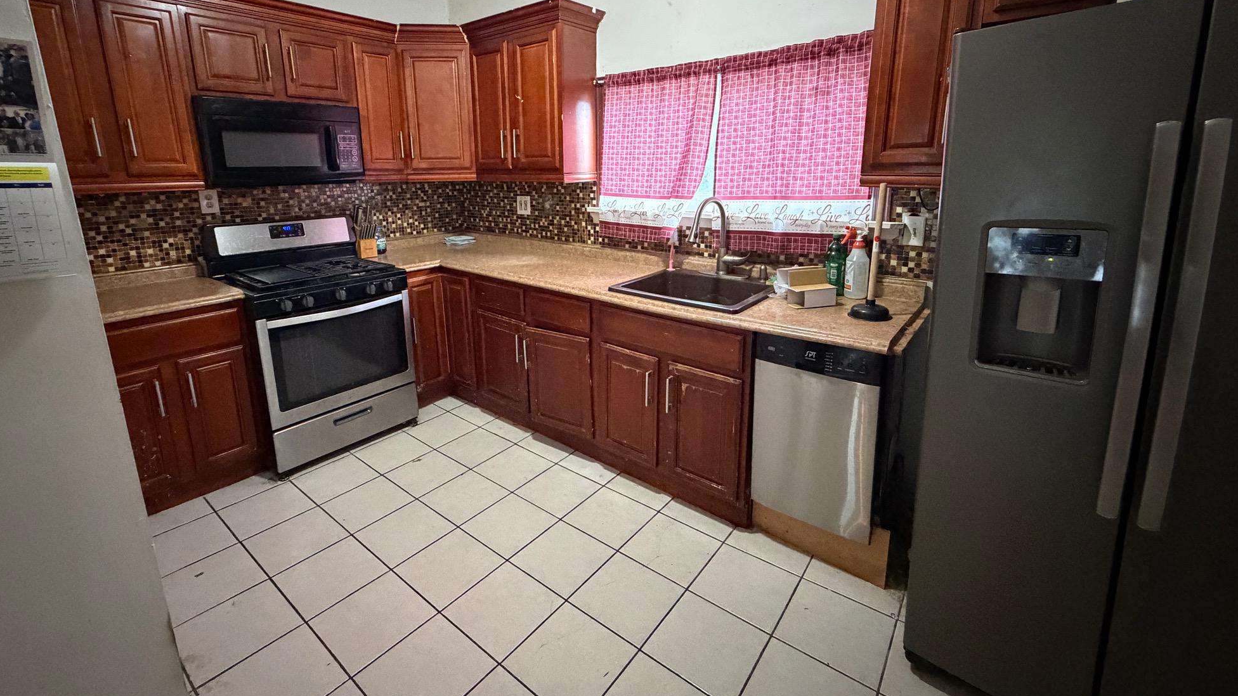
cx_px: 595
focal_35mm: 16
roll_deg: +1.3
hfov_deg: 99.3
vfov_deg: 66.4
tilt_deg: -12.8
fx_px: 525
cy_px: 277
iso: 1000
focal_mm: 2.22
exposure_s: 1/40
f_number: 2.2
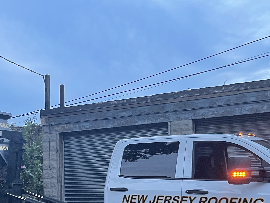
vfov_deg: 25.3
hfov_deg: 33.7
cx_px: 47
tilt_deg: -4.4
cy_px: 204
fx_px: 429
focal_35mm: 55
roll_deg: +0.0
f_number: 1.6
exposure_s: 1/60
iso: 400
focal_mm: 5.1
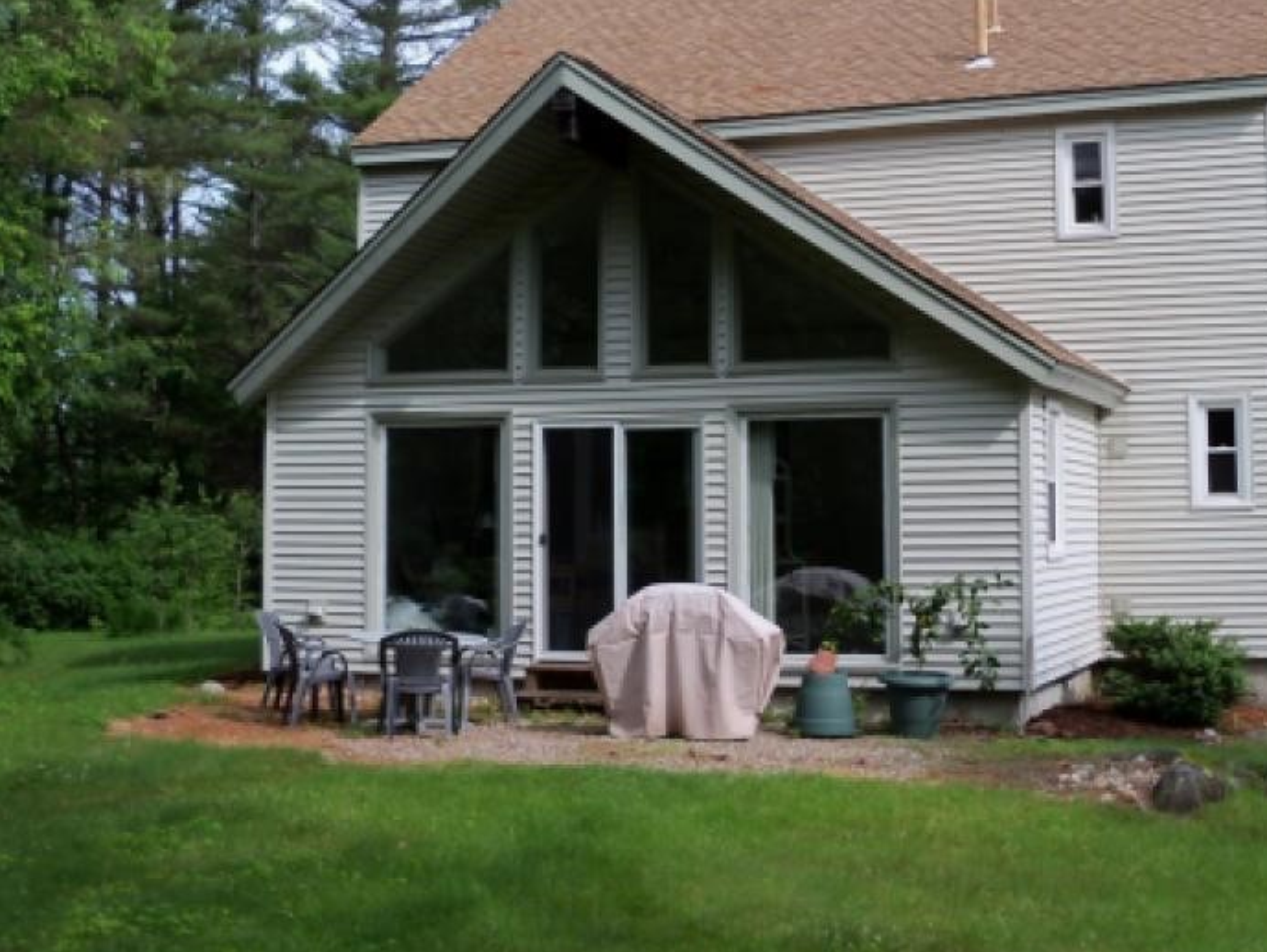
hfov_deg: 36.6
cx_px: 793
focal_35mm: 52
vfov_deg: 27.8
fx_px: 1905
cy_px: 291
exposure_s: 1/400
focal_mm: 6.2
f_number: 3.5
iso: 80
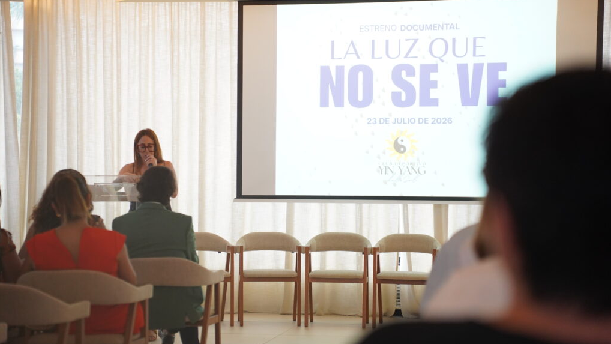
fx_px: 1280
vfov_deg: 15.3
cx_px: 306
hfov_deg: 26.8
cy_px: 154
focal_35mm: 79
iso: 4000
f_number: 2.8
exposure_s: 1/500
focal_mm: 75
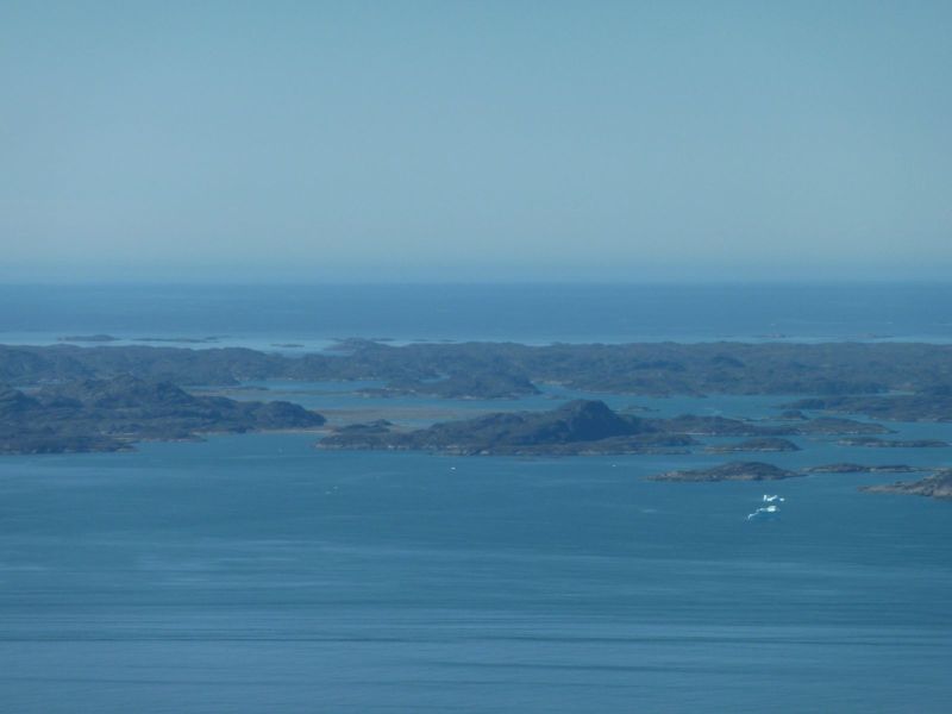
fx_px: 8251
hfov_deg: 6.6
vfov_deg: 5.0
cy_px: 357
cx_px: 476
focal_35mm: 300
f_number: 5.6
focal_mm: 49.2
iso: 80
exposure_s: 1/800
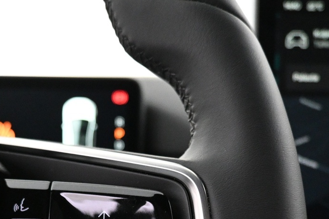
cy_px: 217
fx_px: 512
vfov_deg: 23.2
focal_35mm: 56
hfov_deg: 35.4
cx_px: 119
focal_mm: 16
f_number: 3.5
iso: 4000
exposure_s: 1/50
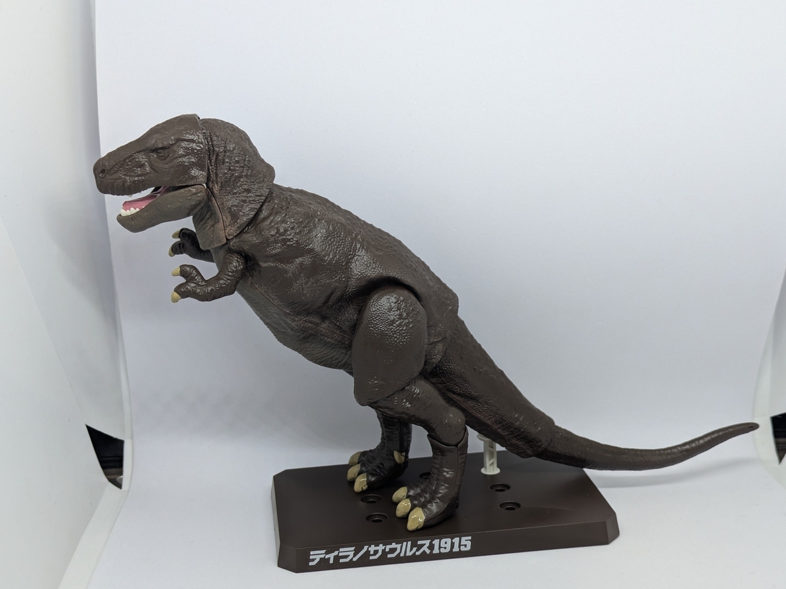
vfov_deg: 28.0
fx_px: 1181
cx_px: 397
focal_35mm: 52
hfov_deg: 36.8
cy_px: 300
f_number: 1.89
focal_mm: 5.43
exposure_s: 1/60
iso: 52
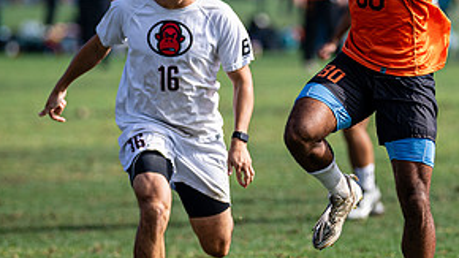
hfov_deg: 3.9
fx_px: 6790
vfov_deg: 2.2
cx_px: 353
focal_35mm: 558
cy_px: 54
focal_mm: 230
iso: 110
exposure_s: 1/1250
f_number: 3.2
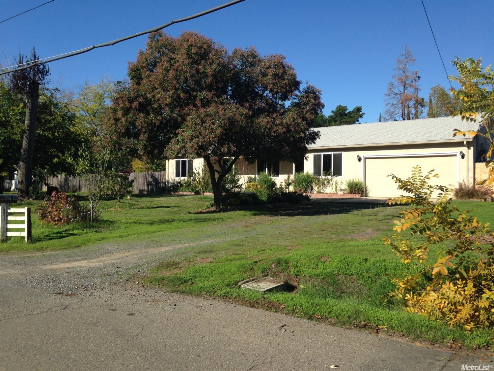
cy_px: 186
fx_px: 471
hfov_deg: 55.4
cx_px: 247
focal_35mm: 33
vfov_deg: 42.9
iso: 50
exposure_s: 1/1506
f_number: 2.4
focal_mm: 4.12
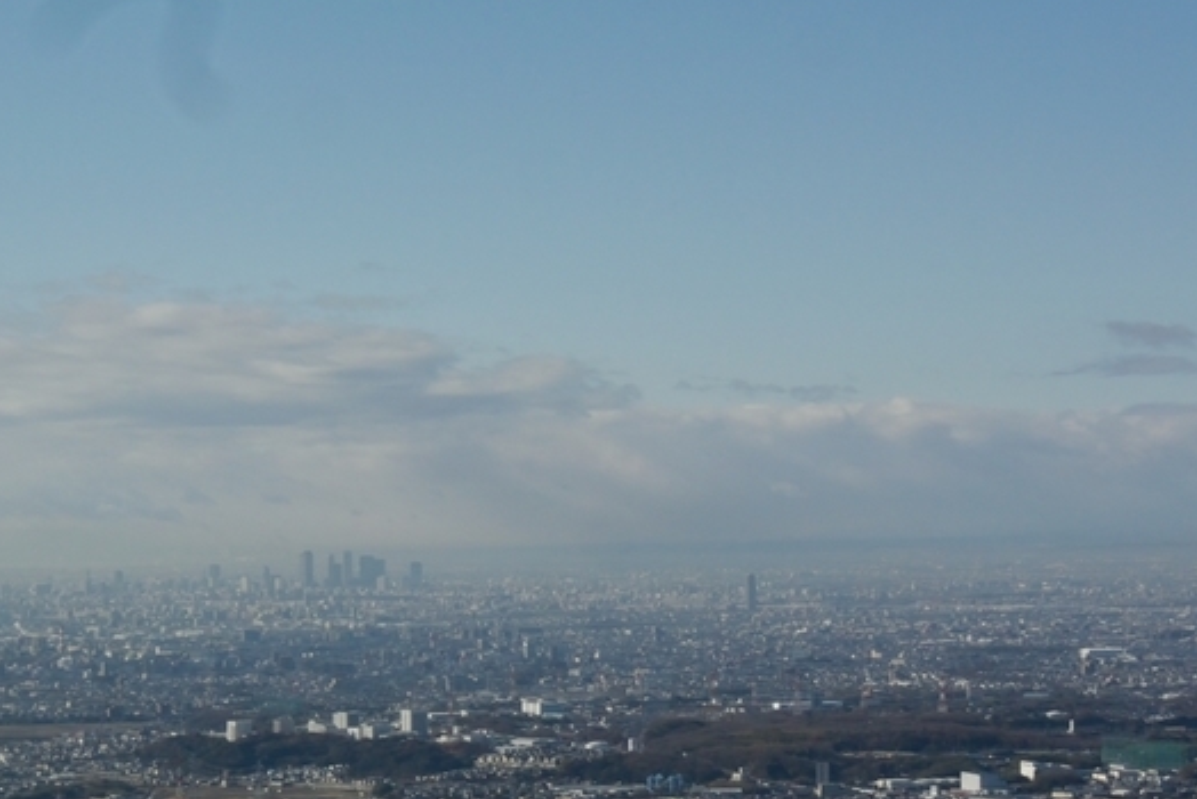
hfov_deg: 16.3
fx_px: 4158
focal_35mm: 125
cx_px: 388
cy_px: 599
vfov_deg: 11.0
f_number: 14
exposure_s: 1/250
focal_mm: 24
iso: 160
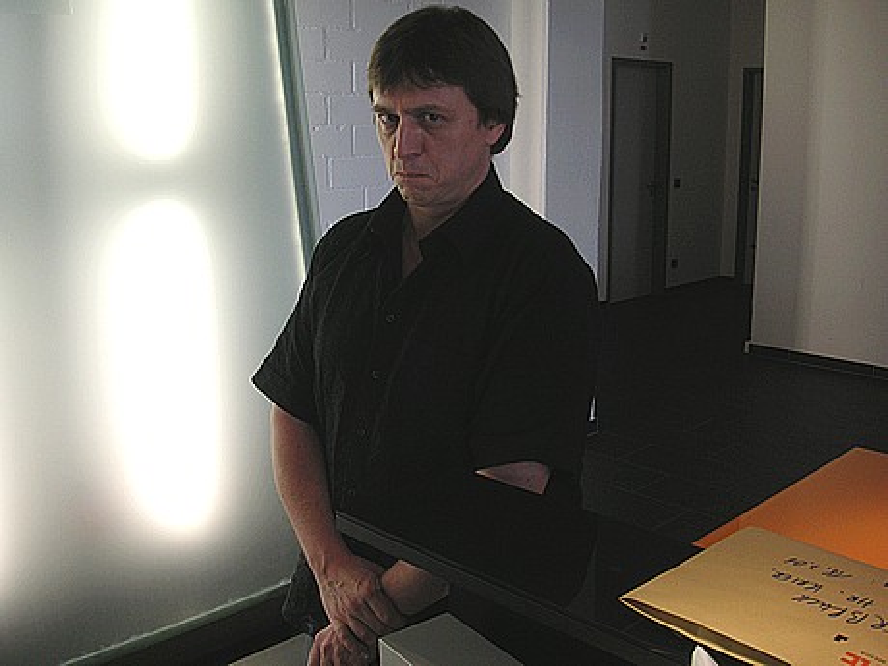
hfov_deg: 50.1
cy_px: 333
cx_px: 444
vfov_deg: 38.7
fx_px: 949
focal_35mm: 37
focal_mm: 6.1
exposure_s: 1/45
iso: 64
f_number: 2.8
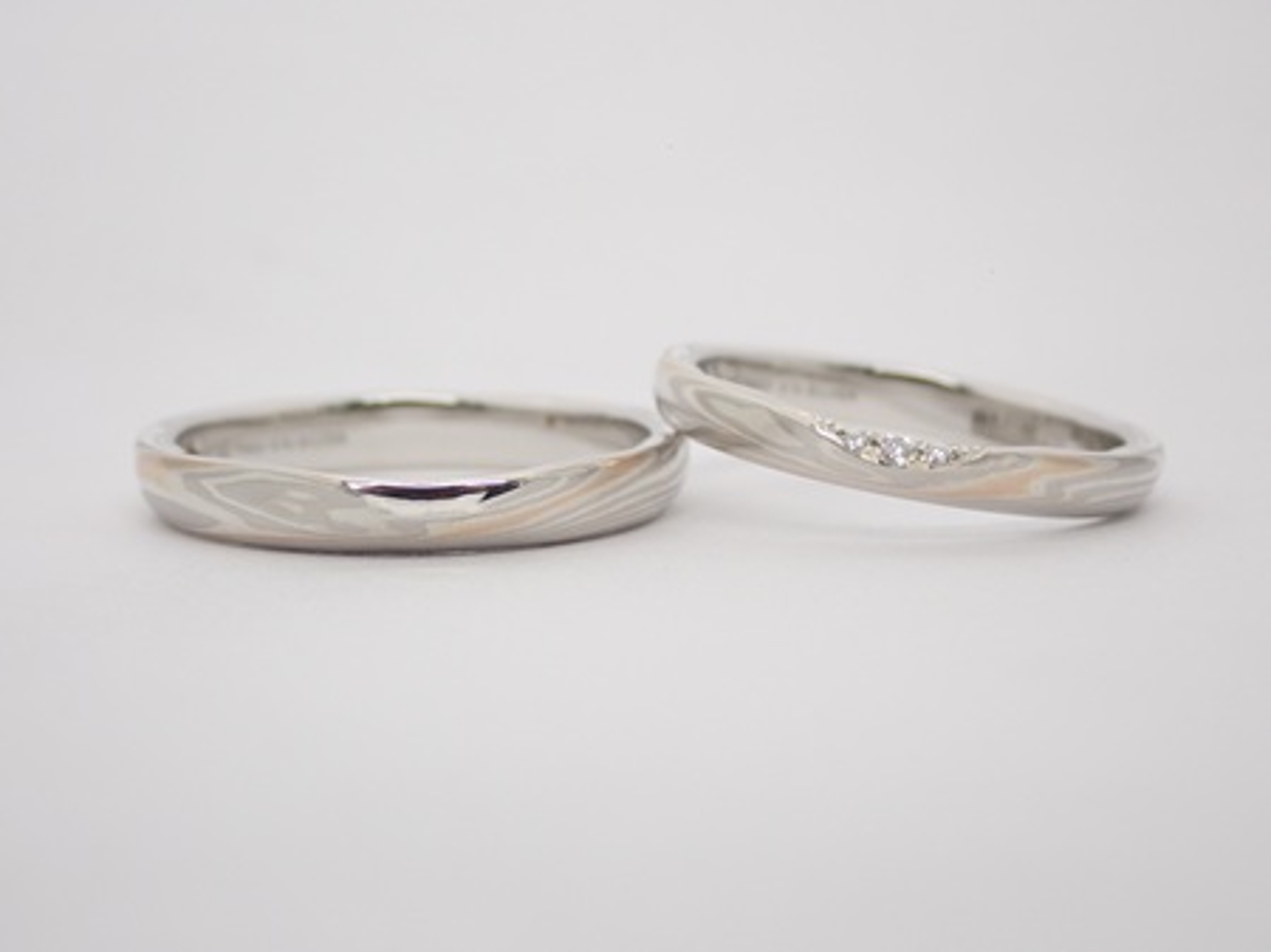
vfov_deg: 19.1
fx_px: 2826
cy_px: 476
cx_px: 636
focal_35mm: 77
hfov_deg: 25.3
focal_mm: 13.65
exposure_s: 1/125
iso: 200
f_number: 4.1
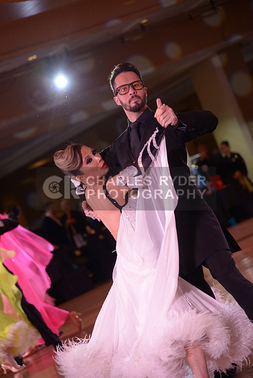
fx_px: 1264
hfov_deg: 11.4
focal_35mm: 120
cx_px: 126
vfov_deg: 17.1
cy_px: 189
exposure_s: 1/200
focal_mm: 120
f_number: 4
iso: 1250
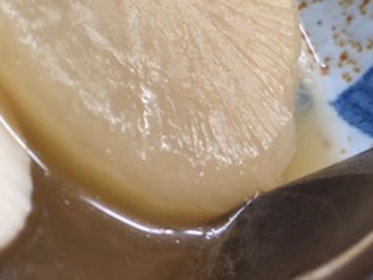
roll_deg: -43.2
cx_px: 77
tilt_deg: -30.6
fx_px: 819
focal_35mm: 76
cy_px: -89
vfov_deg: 18.0
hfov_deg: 25.2
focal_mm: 3.99
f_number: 1.8
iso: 40
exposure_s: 1/17
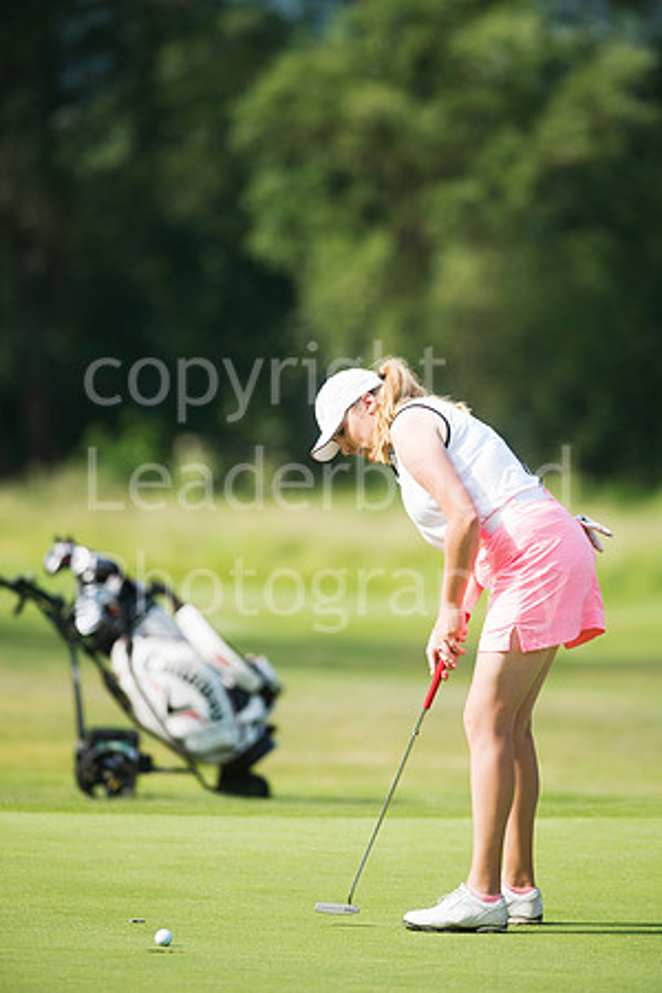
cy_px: 496
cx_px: 331
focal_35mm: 300
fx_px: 8274
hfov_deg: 4.6
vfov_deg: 6.9
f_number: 4.5
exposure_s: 1/1600
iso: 400
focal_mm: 300
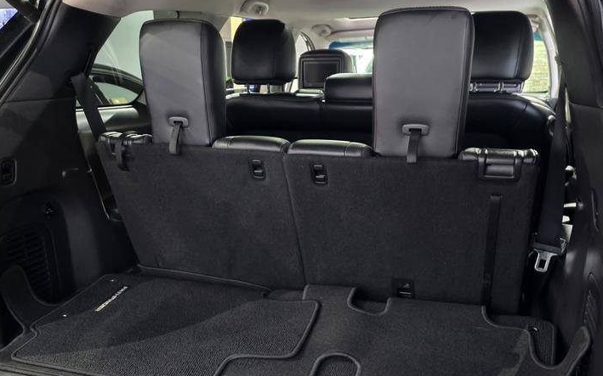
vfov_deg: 38.1
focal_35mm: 33
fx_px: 542
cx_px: 303
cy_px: 234
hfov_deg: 58.1
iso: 1600
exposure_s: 1/15
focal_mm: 6.25
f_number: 1.7
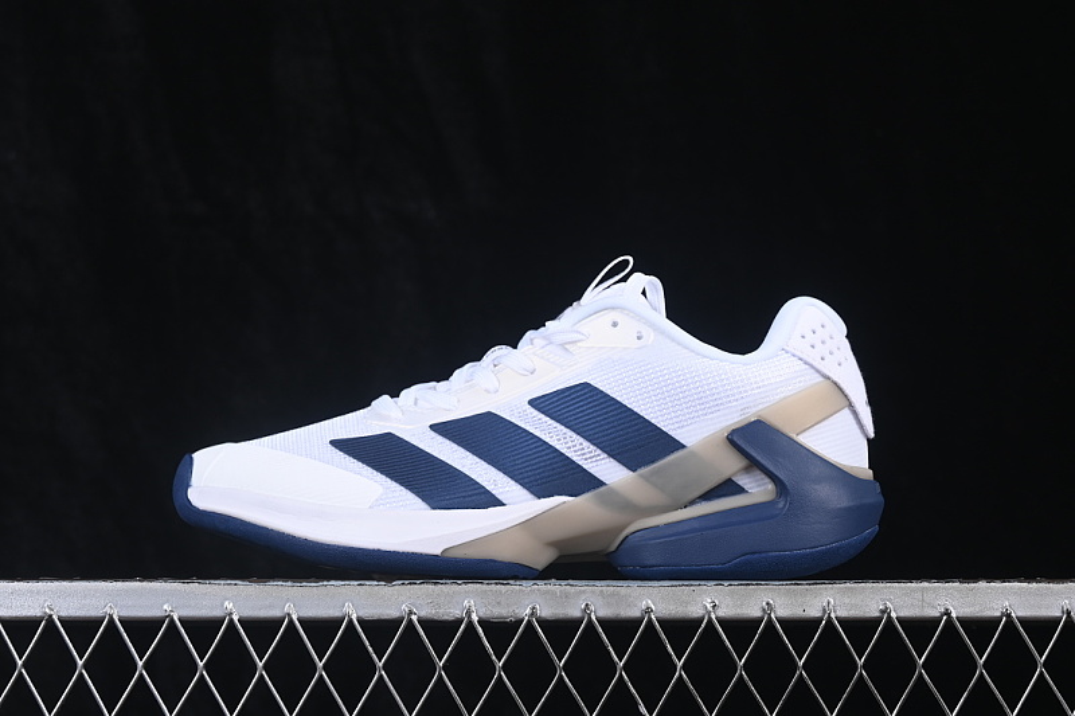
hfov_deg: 27.0
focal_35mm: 75
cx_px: 538
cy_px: 358
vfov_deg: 18.2
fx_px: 2239
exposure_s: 1/80
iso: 160
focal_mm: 50
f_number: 8
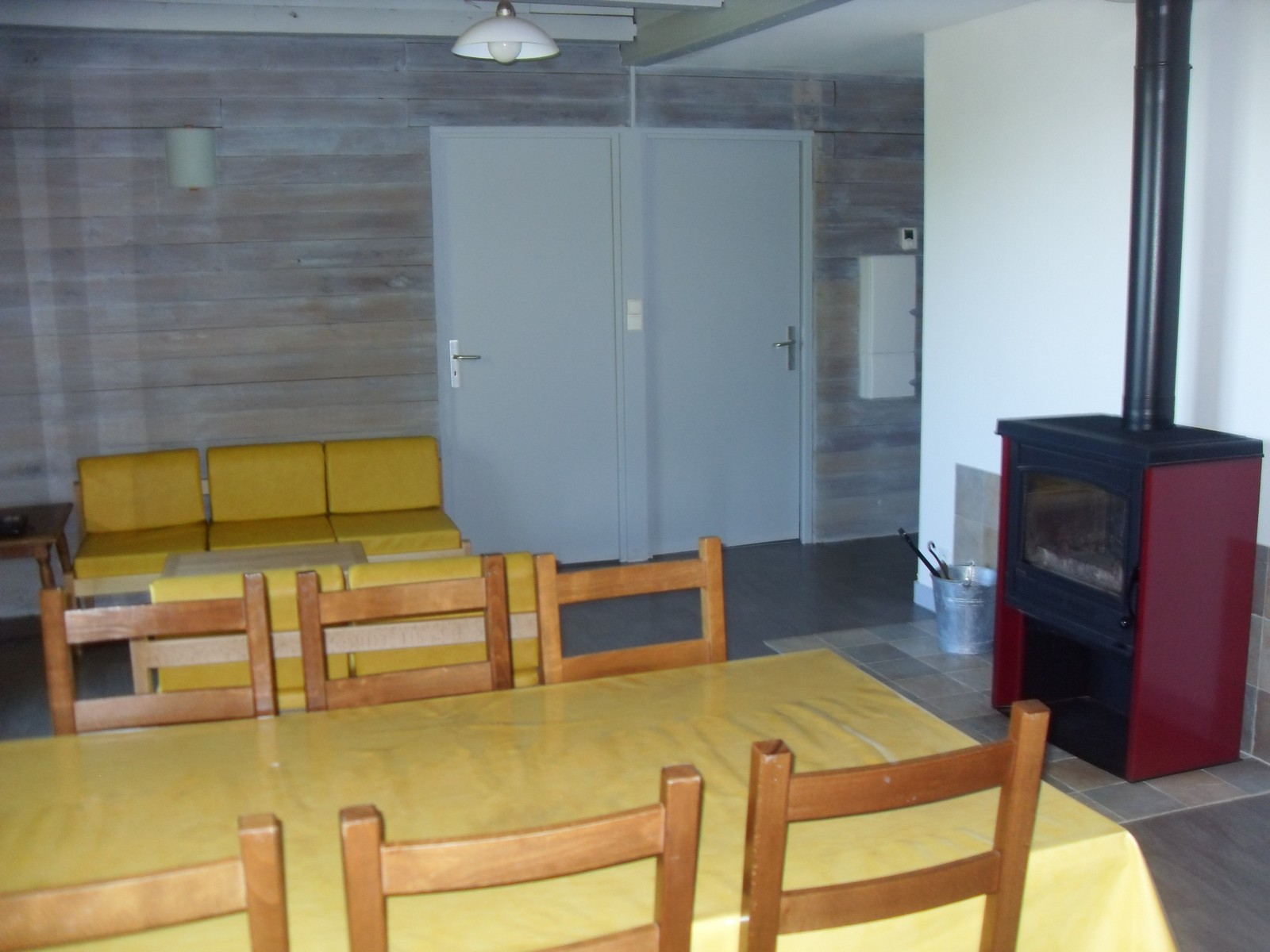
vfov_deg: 41.8
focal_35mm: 34
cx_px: 635
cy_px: 476
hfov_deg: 54.0
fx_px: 1247
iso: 200
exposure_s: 1/45
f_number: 2.8
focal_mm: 6.3
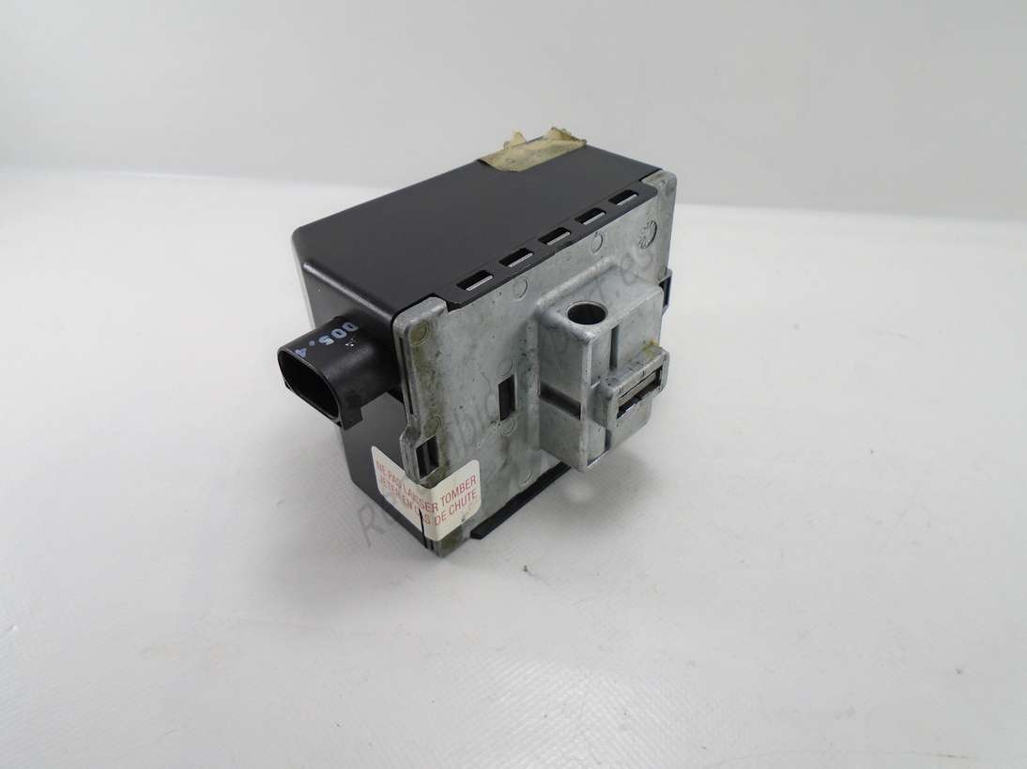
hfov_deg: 67.3
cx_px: 514
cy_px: 384
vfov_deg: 53.0
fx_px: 771
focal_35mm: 26
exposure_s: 1/100
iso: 100
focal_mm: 4.6
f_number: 3.2
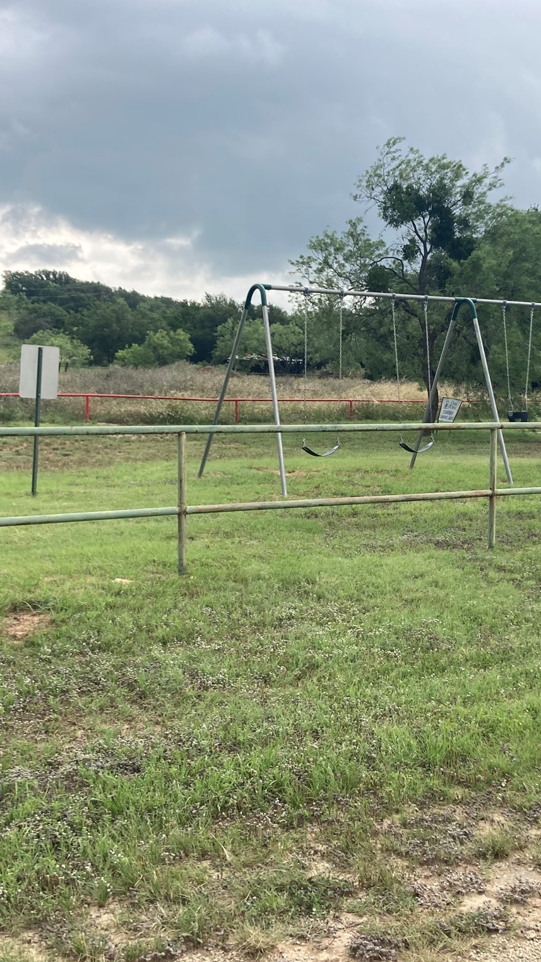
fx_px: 1046
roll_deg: -0.5
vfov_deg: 49.4
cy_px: 478
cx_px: 321
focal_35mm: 41
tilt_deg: -5.0
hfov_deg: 28.9
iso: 20
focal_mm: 3.99
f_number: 1.8
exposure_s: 1/665
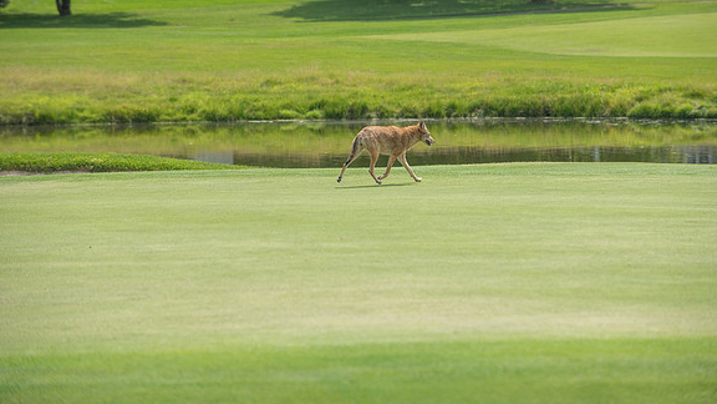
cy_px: 166
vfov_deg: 5.8
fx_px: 4012
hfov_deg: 10.2
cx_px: 357
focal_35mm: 211
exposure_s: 1/2500
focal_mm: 200
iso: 250
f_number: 5
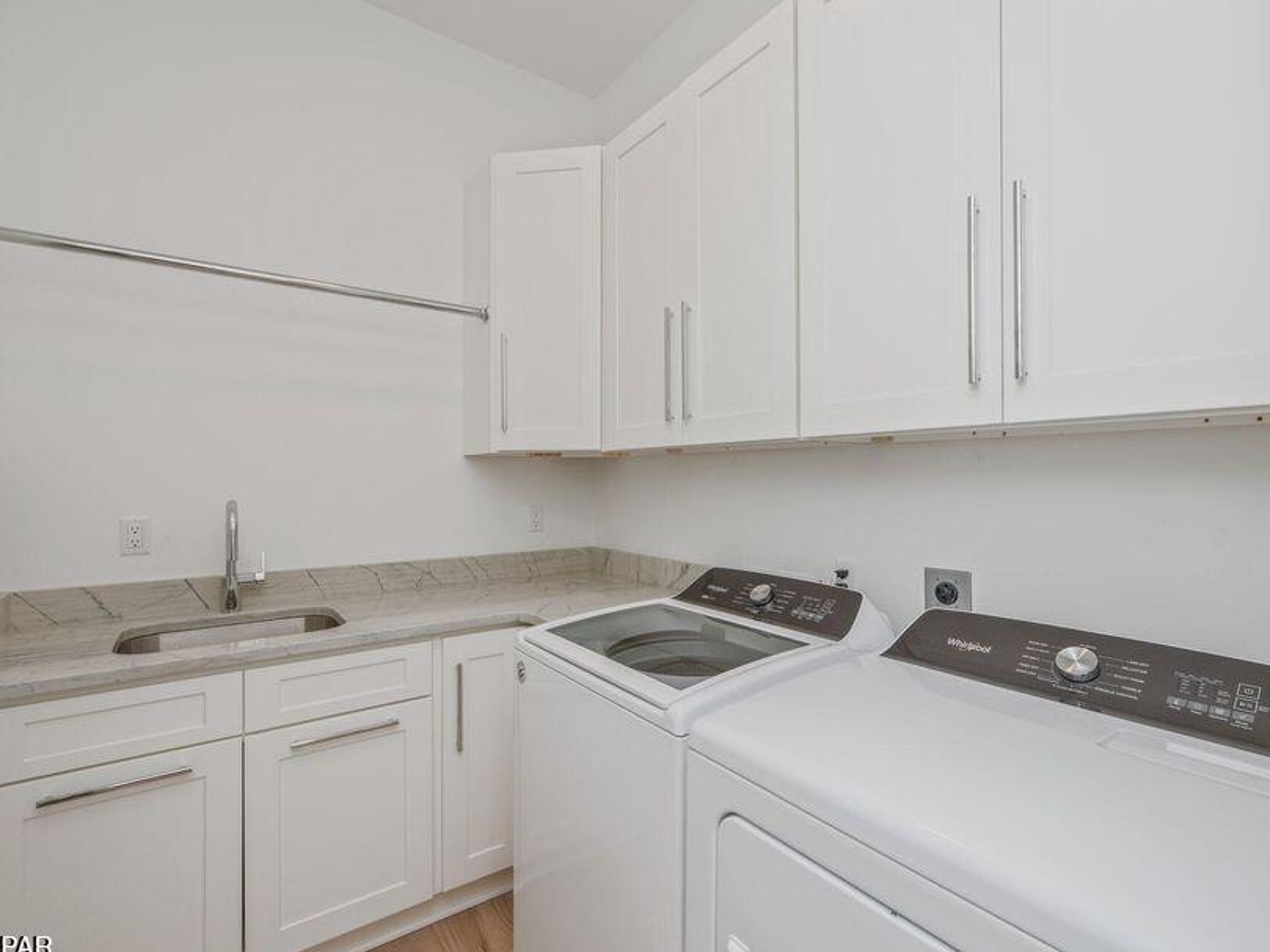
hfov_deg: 94.5
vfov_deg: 78.1
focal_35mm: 16
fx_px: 587
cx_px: 640
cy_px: 489
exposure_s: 1/40
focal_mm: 14
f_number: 9
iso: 200
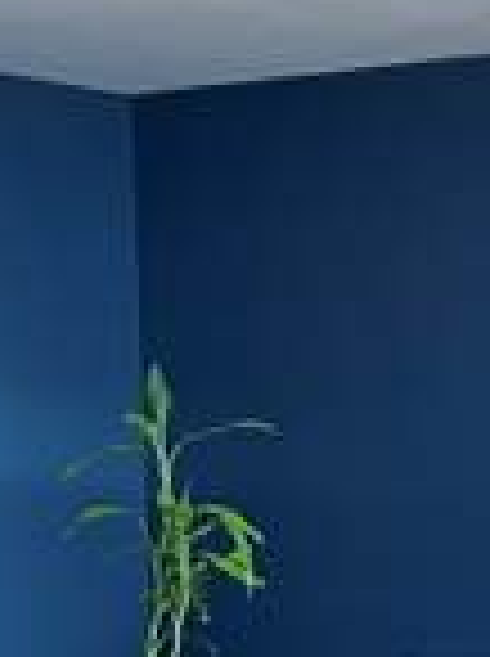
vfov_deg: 16.0
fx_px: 2158
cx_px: 319
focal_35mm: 114
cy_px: 950
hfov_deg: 12.9
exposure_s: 1/60
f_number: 1.5
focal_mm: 5.7
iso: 200
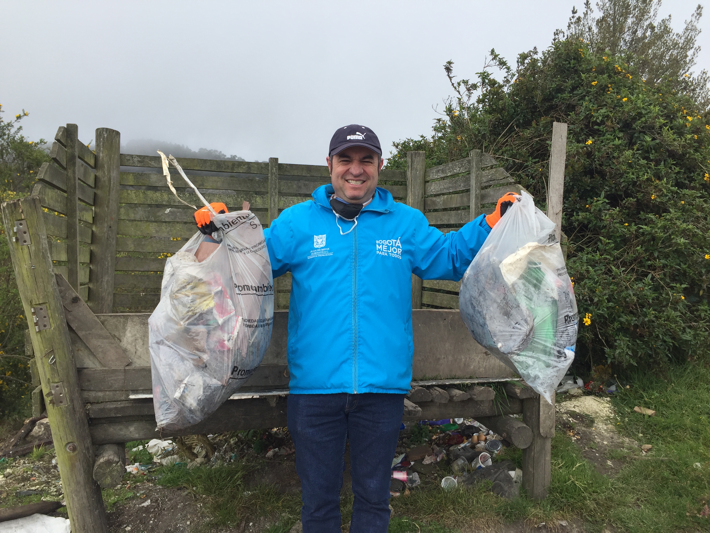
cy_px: 266
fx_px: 595
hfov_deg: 61.7
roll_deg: -0.4
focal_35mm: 29
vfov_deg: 48.2
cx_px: 355
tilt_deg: -1.0
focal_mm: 4.15
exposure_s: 1/920
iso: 32
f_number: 2.2
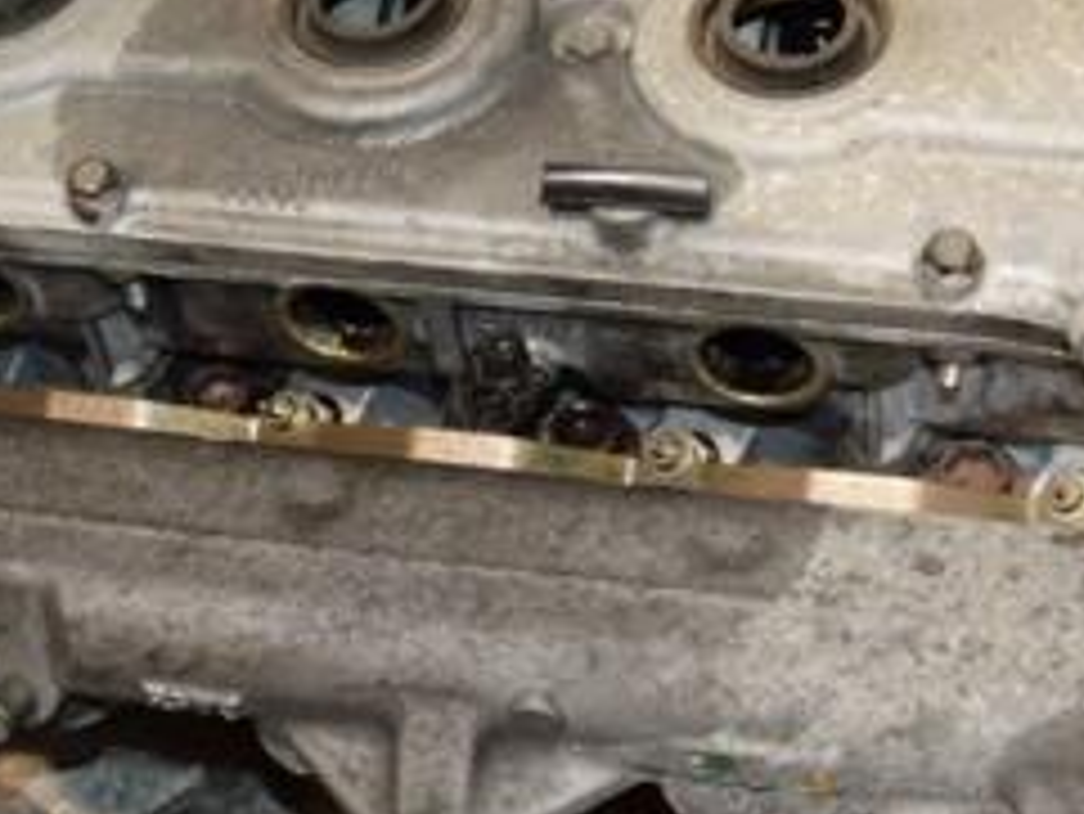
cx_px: 531
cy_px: 319
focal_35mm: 86
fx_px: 2694
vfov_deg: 17.2
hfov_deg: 22.7
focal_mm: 24
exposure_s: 1/60
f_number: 5
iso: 800
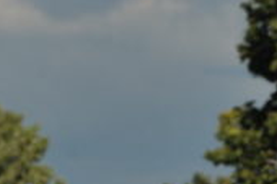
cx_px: 490
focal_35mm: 935
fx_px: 7187
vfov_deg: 1.5
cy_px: 528
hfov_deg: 2.2
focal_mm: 155
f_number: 9
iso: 400
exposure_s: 1/2000
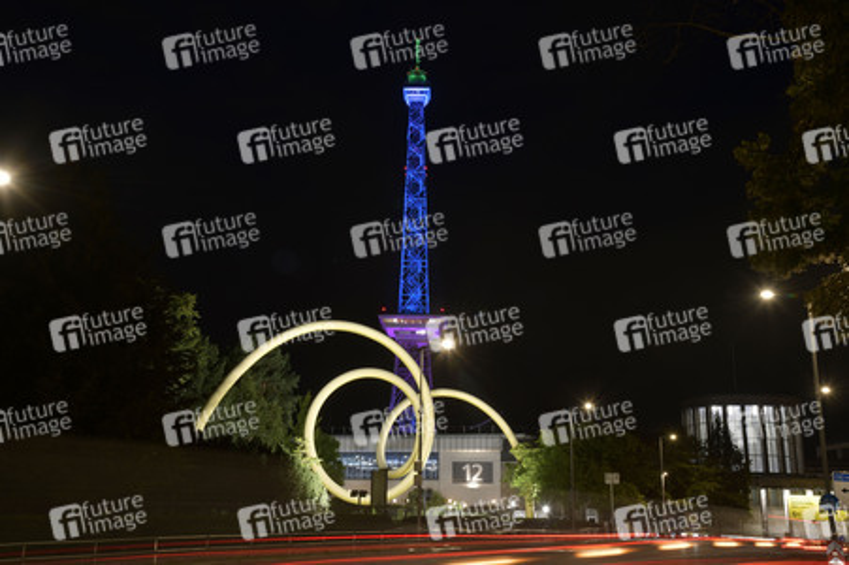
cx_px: 424
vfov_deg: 35.0
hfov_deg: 50.7
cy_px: 282
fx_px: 895
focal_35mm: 38
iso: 100
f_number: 14
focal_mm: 38
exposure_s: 6
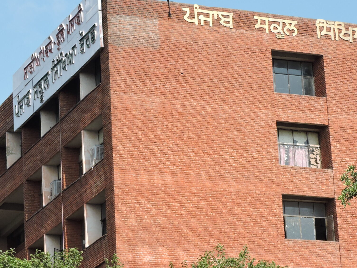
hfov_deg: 12.2
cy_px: 165
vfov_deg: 9.2
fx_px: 1671
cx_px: 201
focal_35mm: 162
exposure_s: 1/400
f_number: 4.8
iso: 100
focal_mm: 17
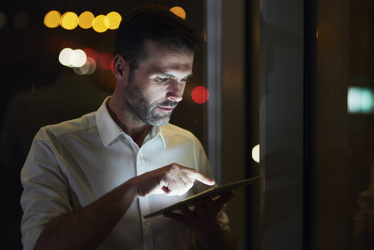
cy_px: 125
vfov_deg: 16.1
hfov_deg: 23.9
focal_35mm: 85
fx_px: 883
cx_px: 187
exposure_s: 1/100
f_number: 2
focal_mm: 85
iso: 500
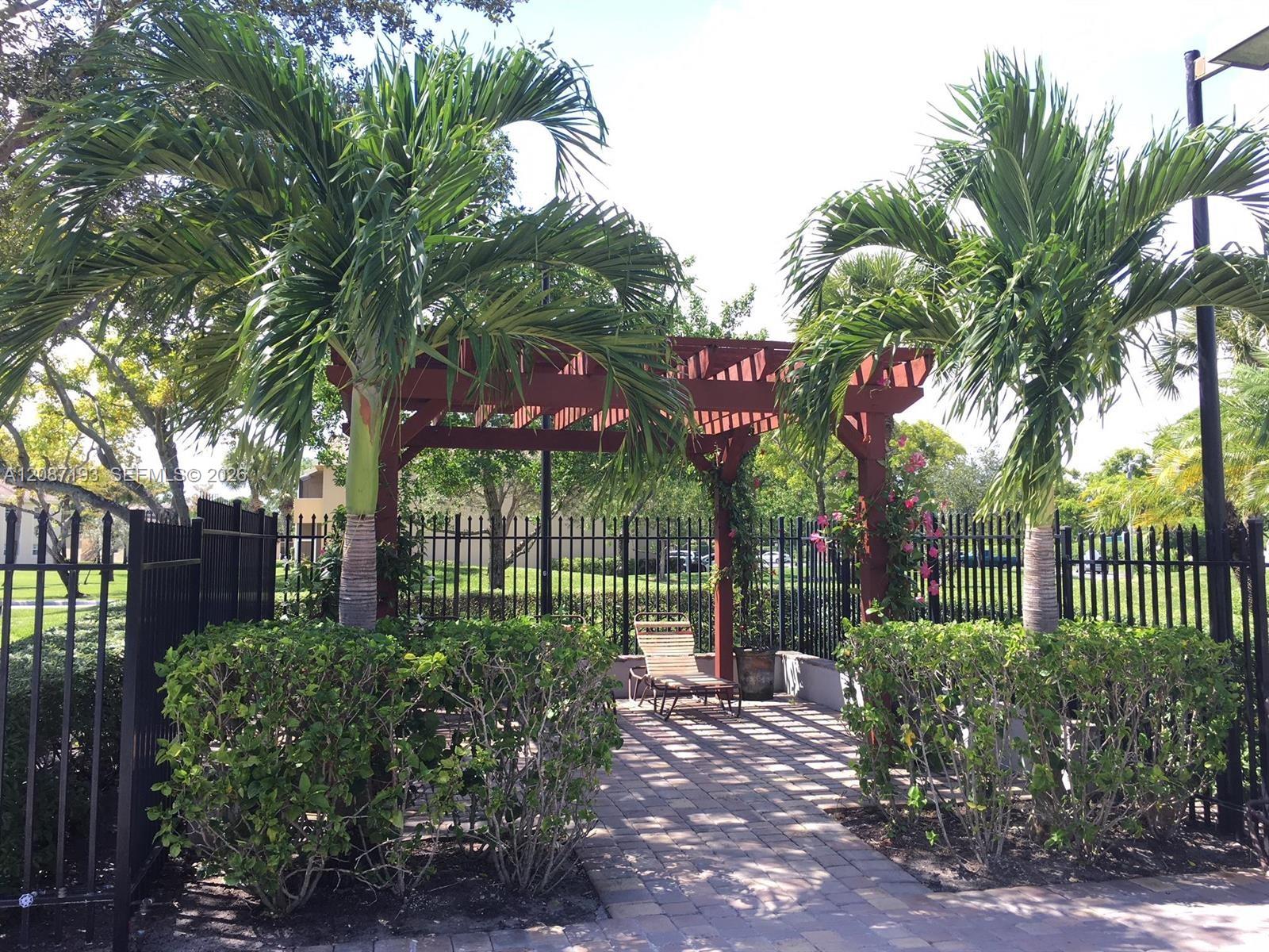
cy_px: 476
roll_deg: +0.8
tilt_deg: +5.5
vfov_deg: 48.2
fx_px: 1063
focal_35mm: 29
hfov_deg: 61.7
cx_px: 634
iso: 25
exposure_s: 1/340
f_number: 2.2
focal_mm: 4.15
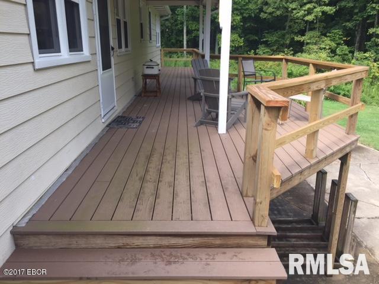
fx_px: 318
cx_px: 190
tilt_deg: -18.1
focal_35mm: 29
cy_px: 142
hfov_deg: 61.7
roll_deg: +0.3
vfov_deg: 48.2
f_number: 2.2
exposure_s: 1/403
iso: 32
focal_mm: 4.15
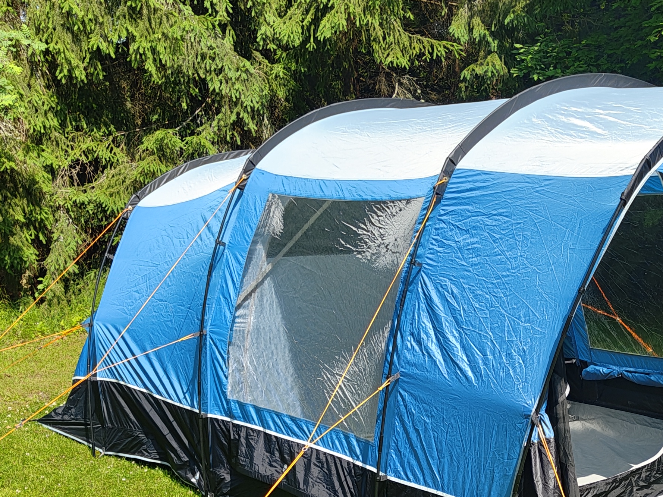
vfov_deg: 26.3
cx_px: 491
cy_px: 476
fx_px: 1015
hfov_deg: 35.4
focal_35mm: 53
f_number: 1.88
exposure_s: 1/1459
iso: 50
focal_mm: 5.59
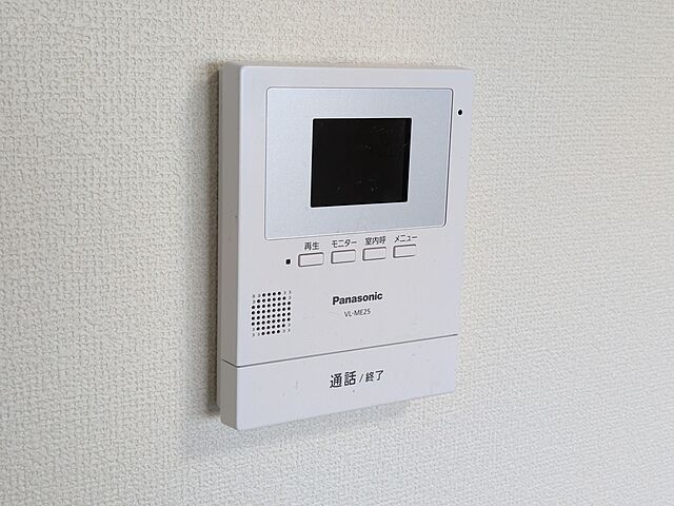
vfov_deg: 28.6
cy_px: 253
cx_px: 337
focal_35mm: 51
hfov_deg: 37.5
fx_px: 993
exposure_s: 1/120
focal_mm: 5.43
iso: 129
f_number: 1.89
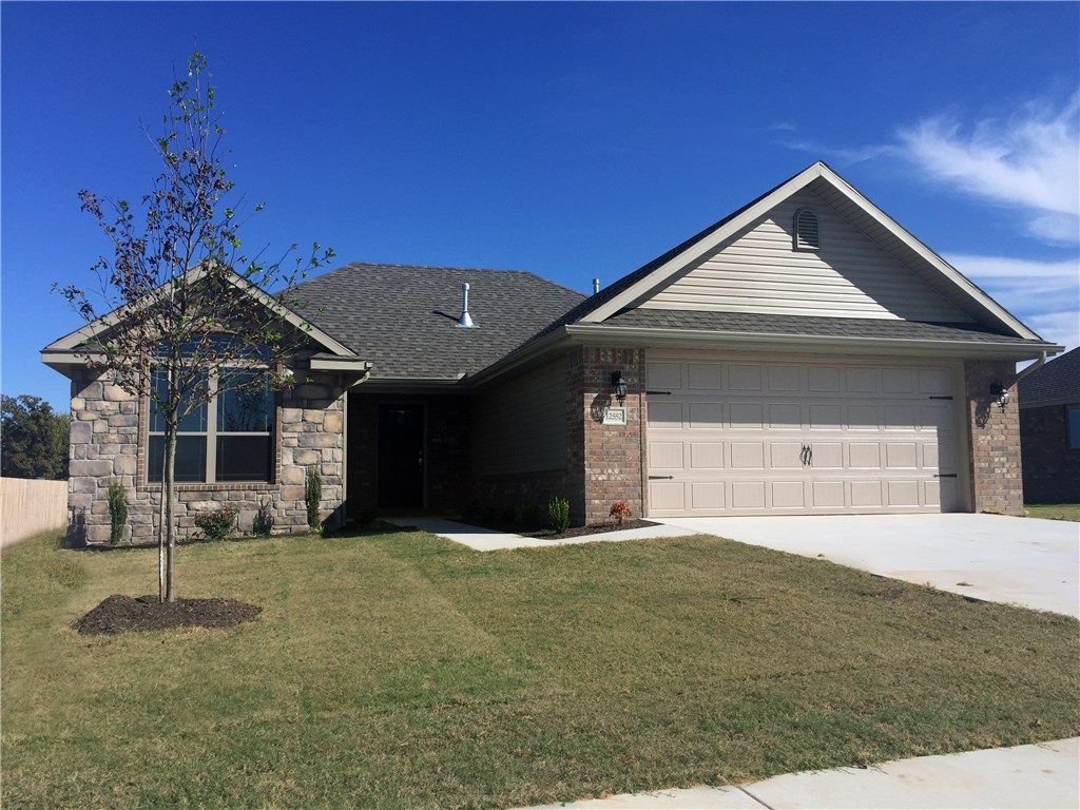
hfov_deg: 61.7
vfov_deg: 48.2
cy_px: 405
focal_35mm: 29
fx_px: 905
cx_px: 540
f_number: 2.2
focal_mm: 4.15
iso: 32
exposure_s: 1/2825
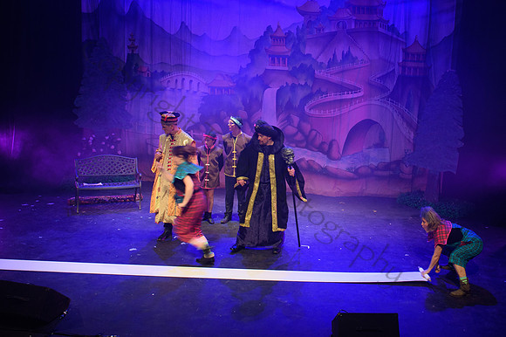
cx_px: 310
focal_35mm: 40
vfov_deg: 33.1
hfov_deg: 48.0
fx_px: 564
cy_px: 131
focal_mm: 27
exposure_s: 1/60
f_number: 5.6
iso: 1250
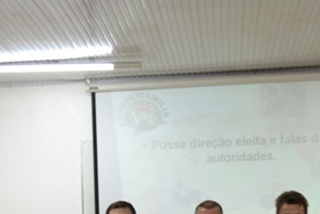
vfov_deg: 10.6
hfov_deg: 15.9
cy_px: 272
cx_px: 18
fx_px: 1130
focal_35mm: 127
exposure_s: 1/25
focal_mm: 24
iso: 400
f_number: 4
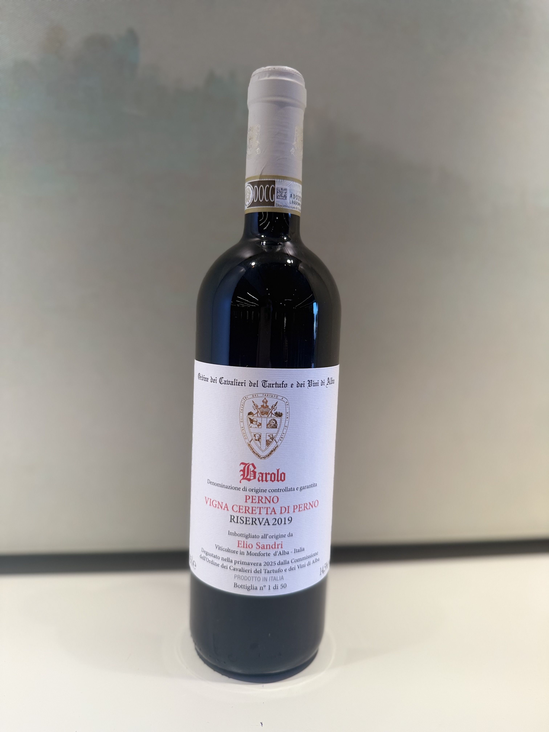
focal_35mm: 24
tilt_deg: -6.9
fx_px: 508
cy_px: 366
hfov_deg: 56.8
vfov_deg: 71.6
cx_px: 274
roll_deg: -2.7
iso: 100
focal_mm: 6.76
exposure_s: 1/100
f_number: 1.78
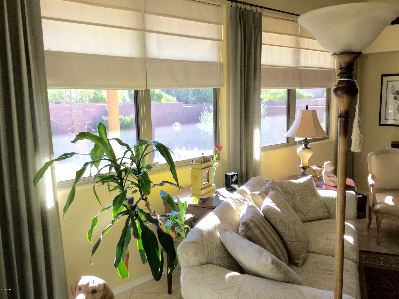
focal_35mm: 31
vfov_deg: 45.4
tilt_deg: -10.8
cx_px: 200
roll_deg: +0.8
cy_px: 150
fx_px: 357
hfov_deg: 58.4
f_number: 2.4
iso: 32
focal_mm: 3.3
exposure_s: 1/60
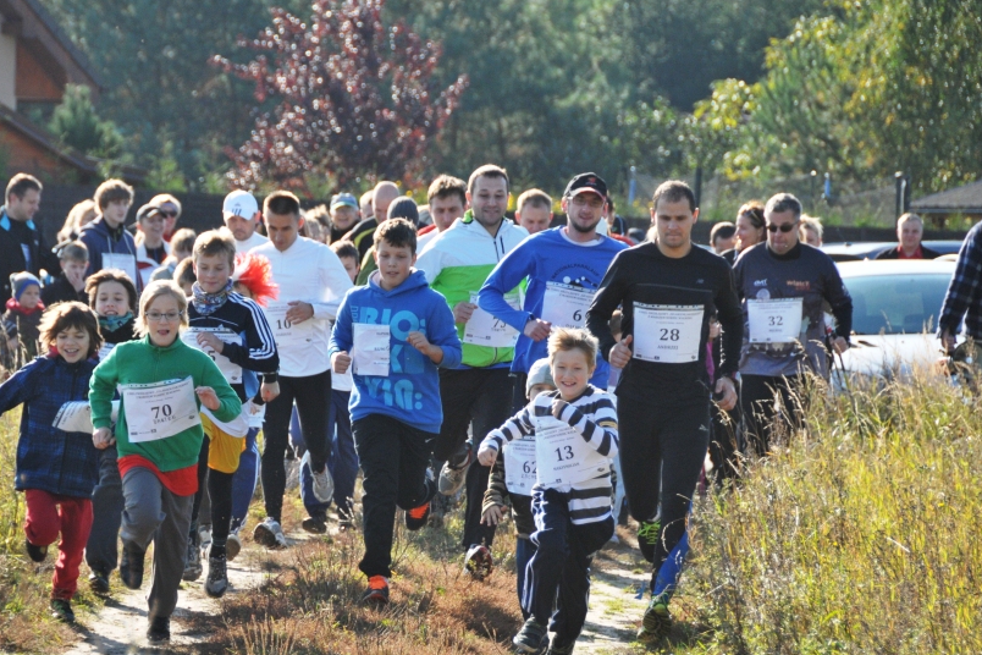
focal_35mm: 258
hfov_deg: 8.0
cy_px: 413
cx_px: 404
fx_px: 7027
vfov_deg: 5.3
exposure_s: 1/1250
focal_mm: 135
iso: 560
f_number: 5.6
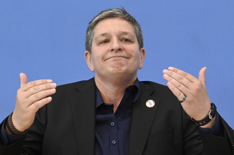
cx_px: 117
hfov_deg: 20.4
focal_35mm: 100
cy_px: 78
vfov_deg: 13.7
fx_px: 650
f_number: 5.6
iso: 3200
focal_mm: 100
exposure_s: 1/800
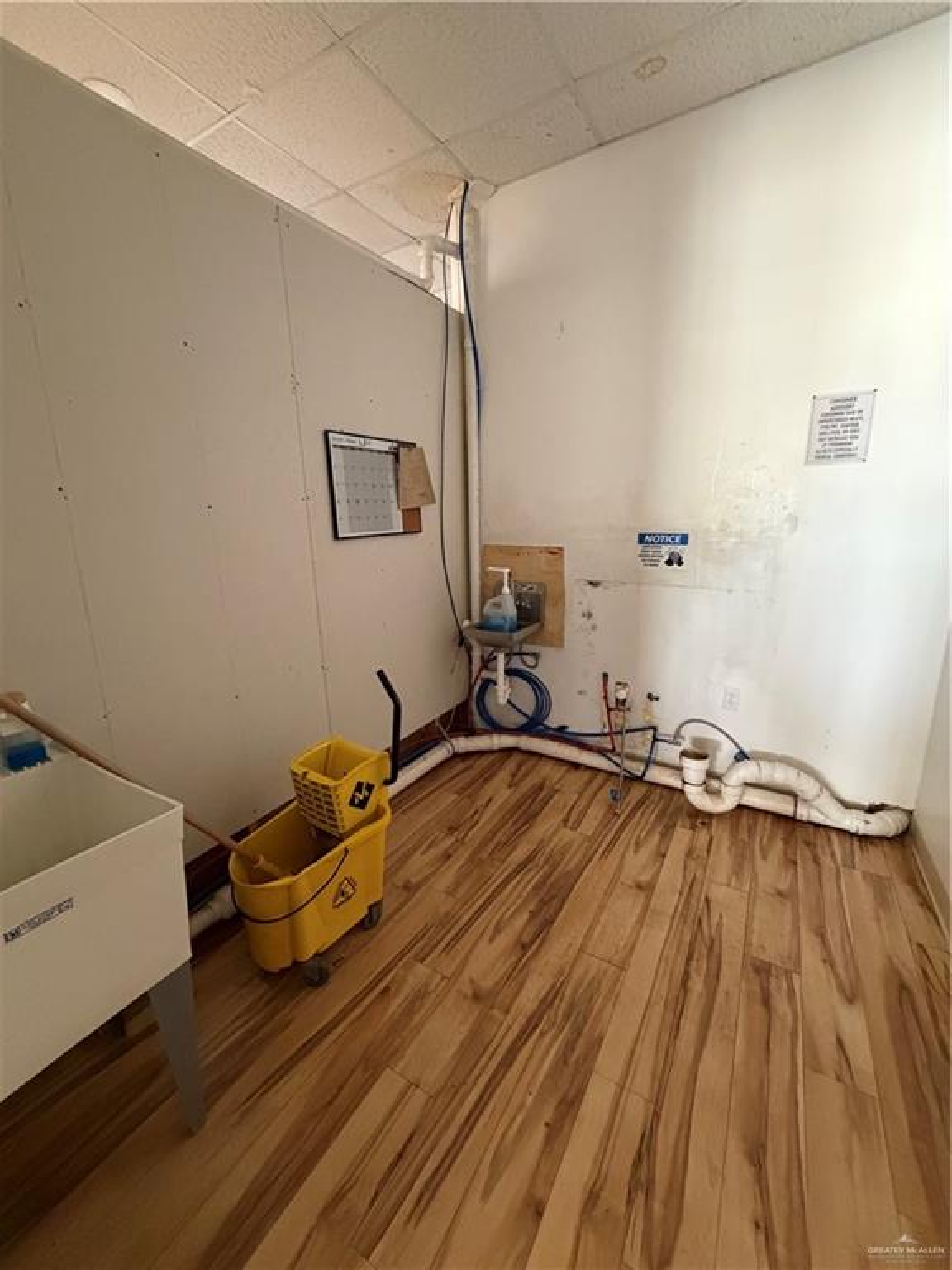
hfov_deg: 85.7
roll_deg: +1.1
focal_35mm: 14
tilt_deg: -13.6
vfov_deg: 102.1
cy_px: 635
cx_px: 476
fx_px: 513
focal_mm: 2.22
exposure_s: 1/60
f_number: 2.2
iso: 800
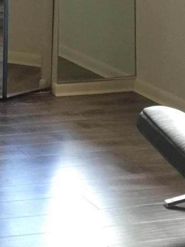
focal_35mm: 121
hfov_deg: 11.0
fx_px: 861
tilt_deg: -5.9
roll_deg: -0.2
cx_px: -196
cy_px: -72
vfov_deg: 15.5
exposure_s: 1/15
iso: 80
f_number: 2.2
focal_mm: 4.15
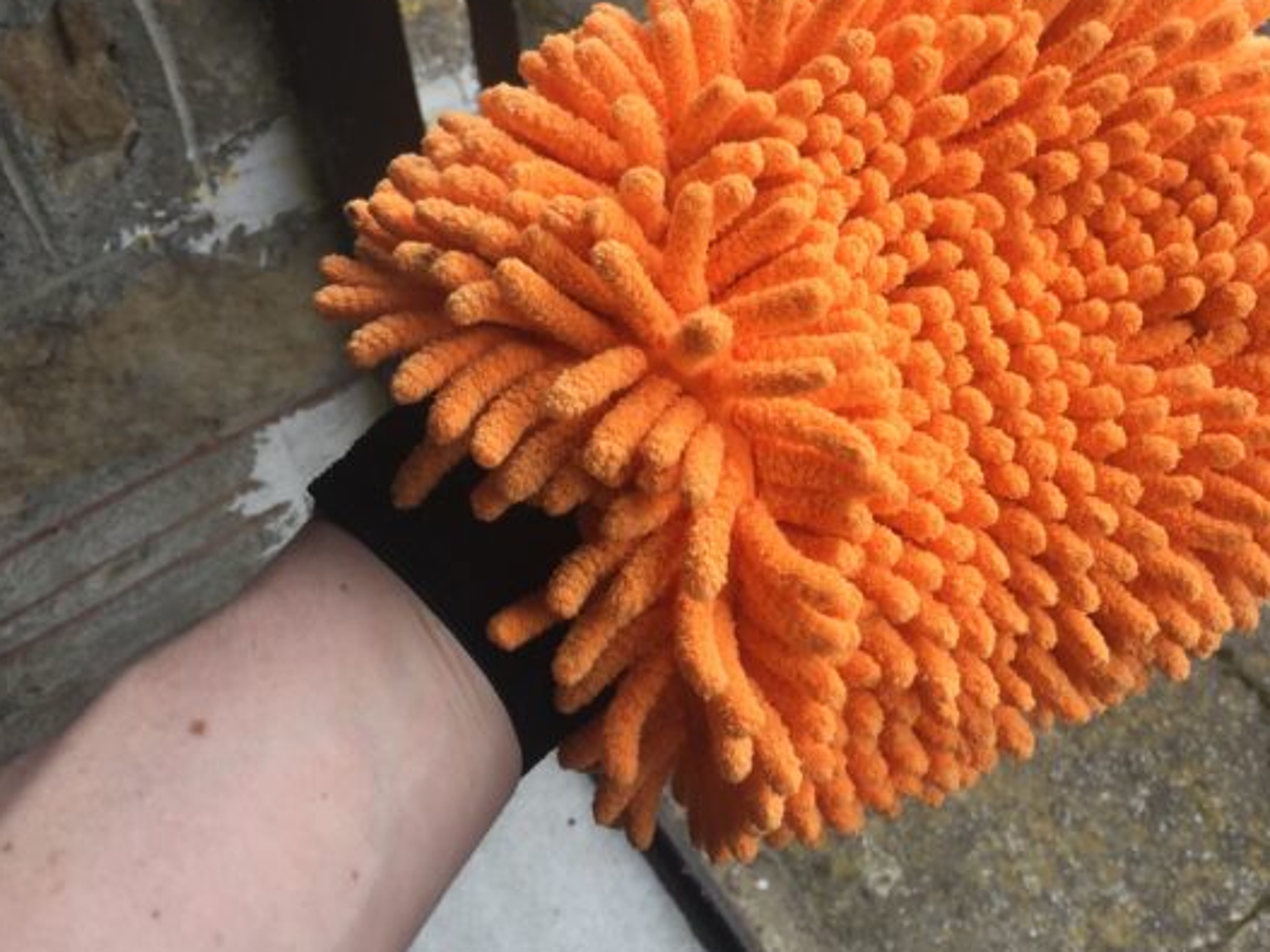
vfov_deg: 32.7
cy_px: 340
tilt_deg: -49.3
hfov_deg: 42.4
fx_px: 1614
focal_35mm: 44
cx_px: 836
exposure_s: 1/842
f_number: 2.2
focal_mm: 4.15
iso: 32
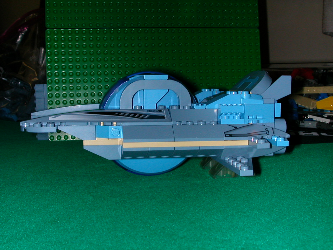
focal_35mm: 49
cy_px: 125
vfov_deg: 29.7
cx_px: 166
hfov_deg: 38.9
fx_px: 471
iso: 100
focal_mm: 7.5
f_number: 5.2
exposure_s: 1/59.9
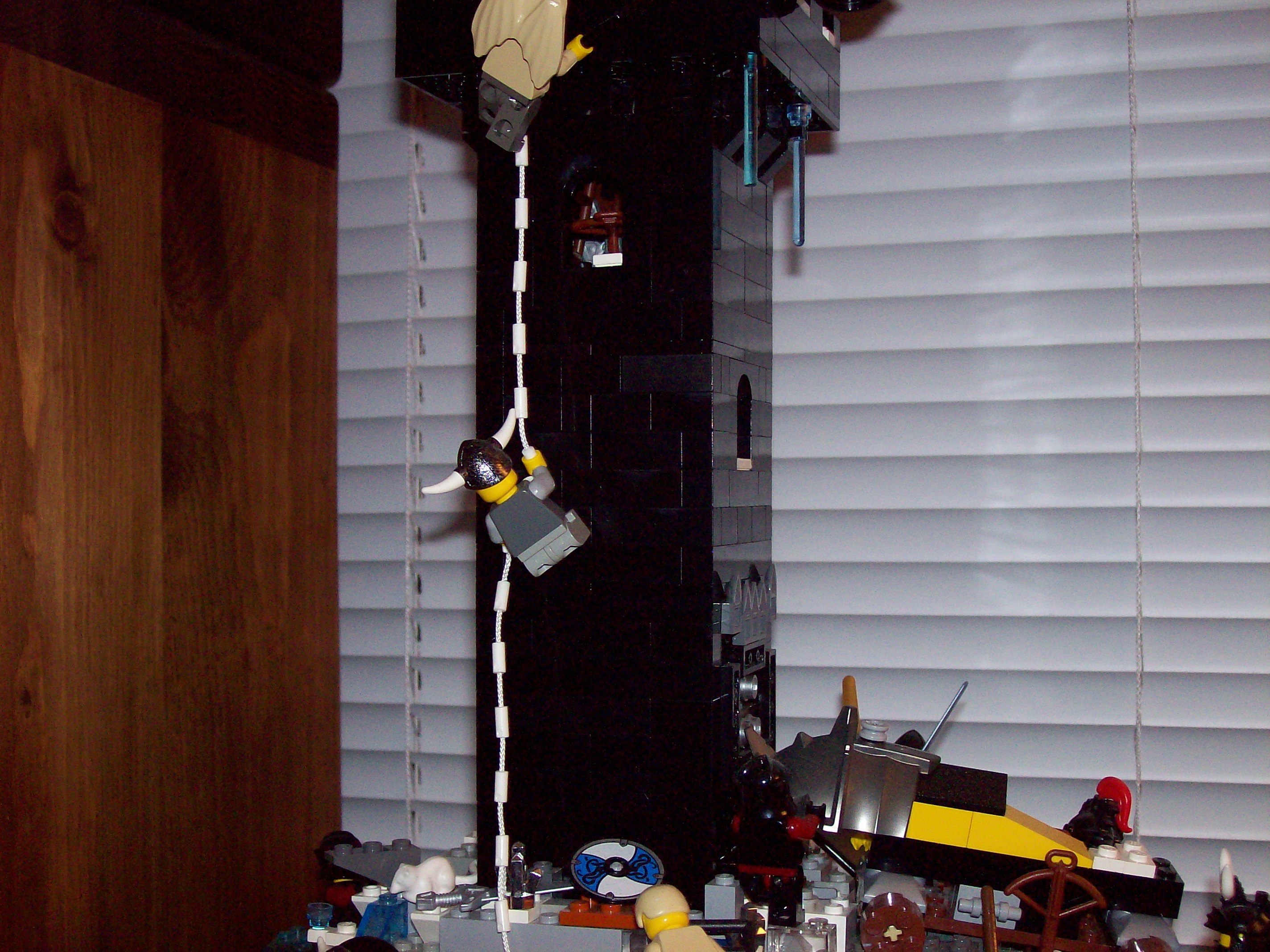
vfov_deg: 32.2
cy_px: 476
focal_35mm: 45
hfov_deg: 42.1
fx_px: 1650
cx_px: 635
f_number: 3
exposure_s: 1/73.1
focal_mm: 7.6
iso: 140
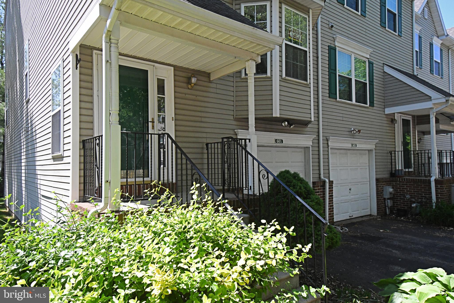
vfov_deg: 53.1
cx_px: 227
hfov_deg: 73.7
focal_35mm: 24
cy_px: 152
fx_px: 303
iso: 2500
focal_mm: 16
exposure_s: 1/3200
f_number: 6.3
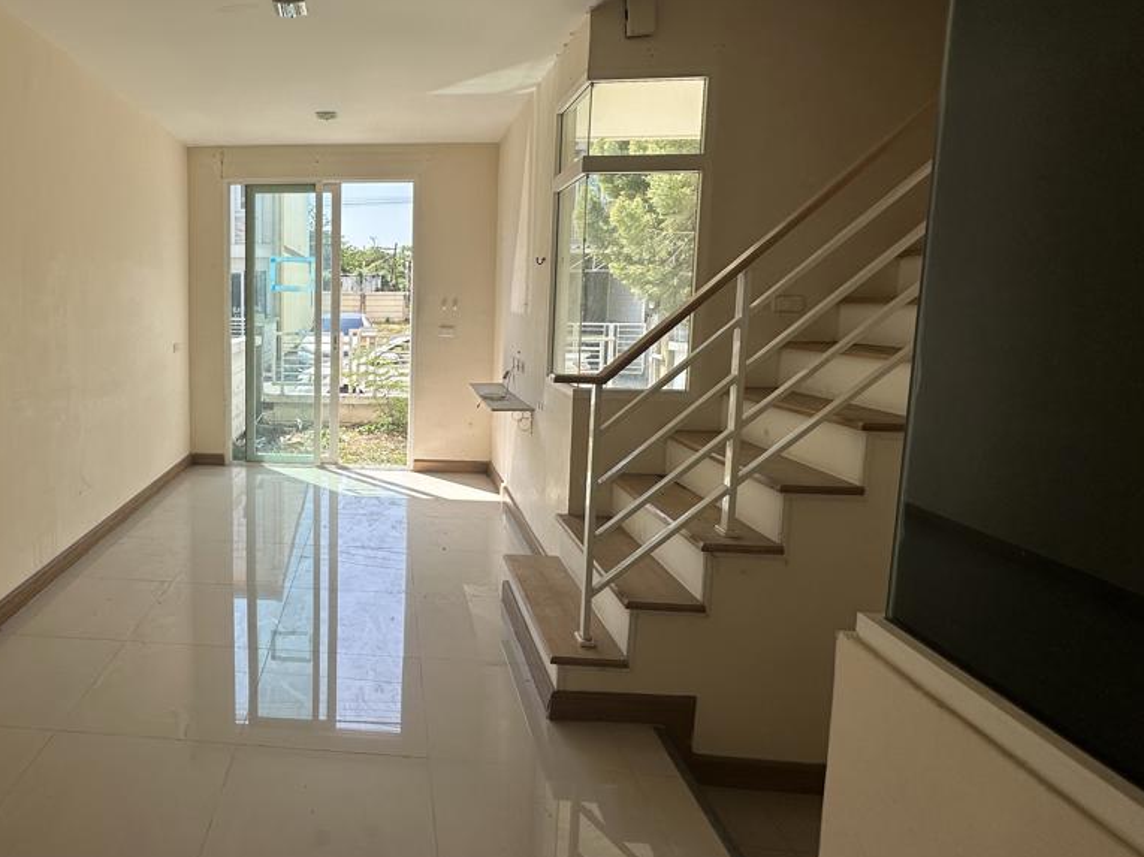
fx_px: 694
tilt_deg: -5.9
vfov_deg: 63.2
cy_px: 374
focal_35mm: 21
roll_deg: -0.7
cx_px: 315
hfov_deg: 74.5
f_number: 2.2
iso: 40
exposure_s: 1/513
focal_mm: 2.22
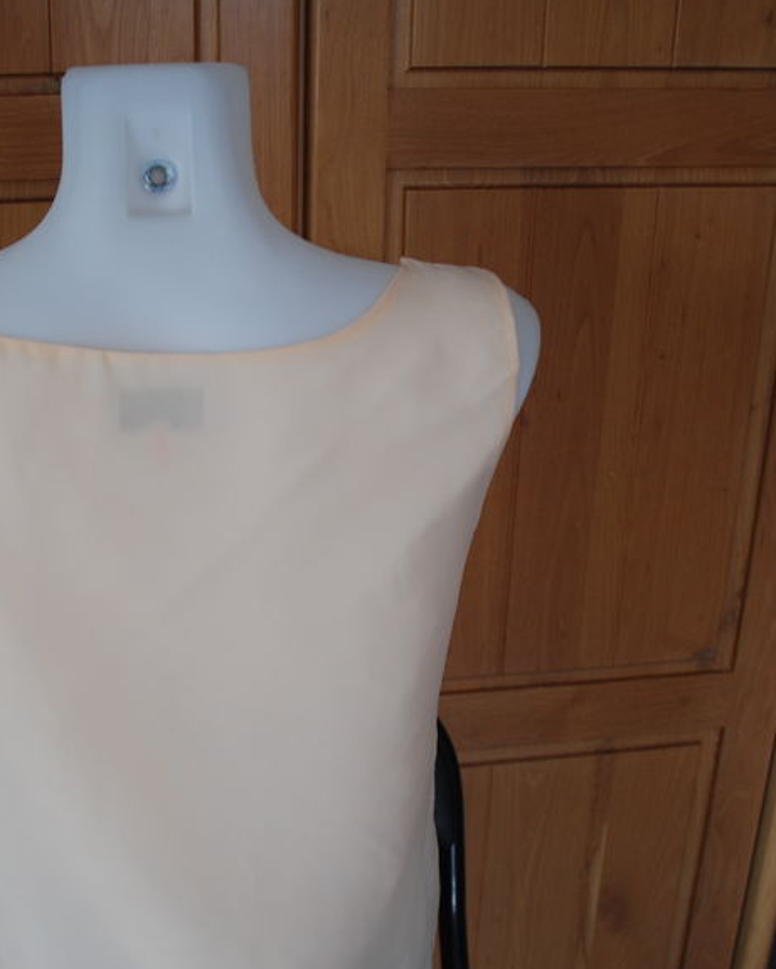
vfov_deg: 38.0
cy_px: 558
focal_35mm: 49
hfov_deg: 30.3
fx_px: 1406
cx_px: 190
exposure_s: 1/125
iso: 280
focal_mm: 20
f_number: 3.5
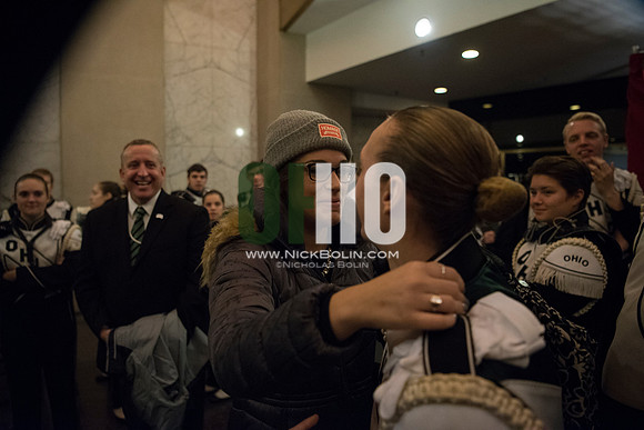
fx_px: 429
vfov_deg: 53.2
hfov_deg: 73.7
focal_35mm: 24
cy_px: 215
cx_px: 322
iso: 8000
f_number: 2.8
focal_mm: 24
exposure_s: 1/320
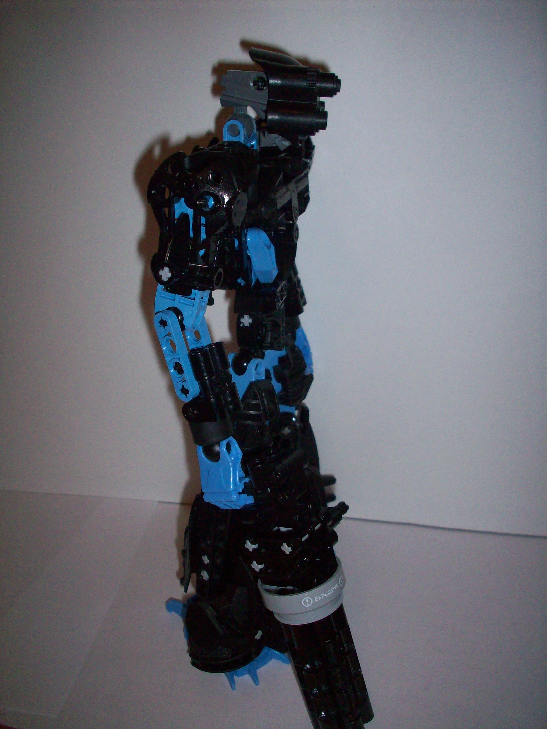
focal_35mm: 37
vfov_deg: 50.1
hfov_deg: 38.7
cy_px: 364
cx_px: 274
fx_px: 780
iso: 160
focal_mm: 6.2
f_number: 2.8
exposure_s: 1/64
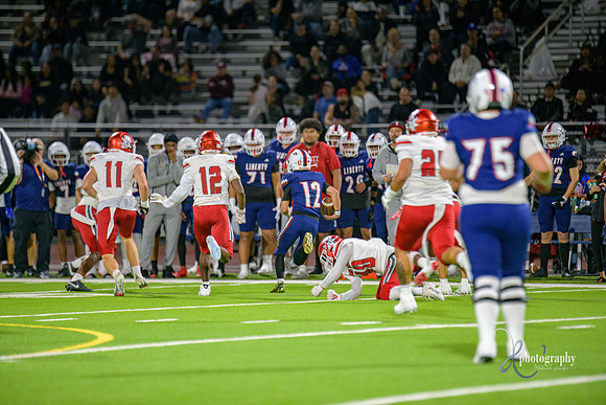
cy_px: 202
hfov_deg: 6.9
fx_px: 5051
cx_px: 303
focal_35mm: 300
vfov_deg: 4.6
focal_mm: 300
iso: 2000
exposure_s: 1/250
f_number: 2.8
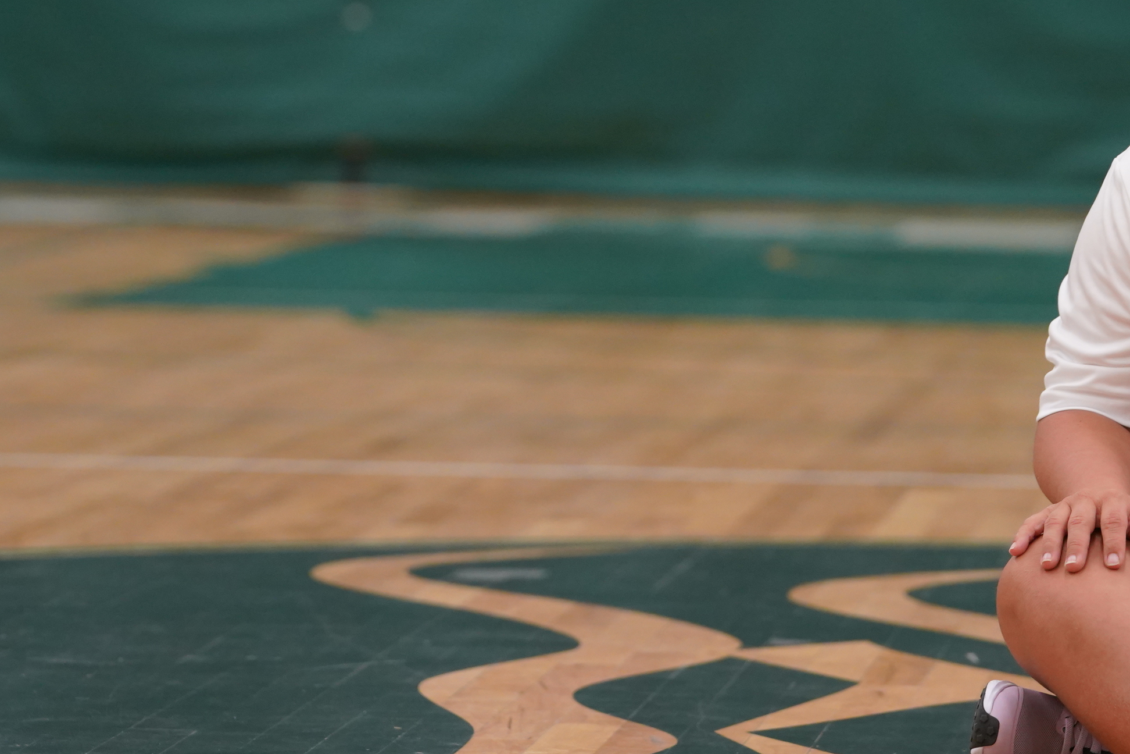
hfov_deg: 8.2
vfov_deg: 5.5
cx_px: 822
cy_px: 198
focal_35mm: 251
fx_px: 7878
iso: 3200
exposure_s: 1/500
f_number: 4
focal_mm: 124
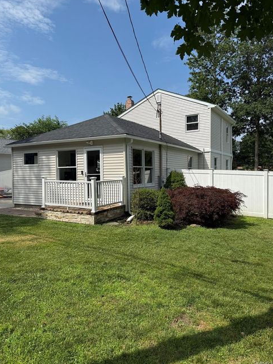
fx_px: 263
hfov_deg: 54.9
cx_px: 140
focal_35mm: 25
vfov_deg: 69.4
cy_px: 177
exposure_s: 1/6173
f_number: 1.78
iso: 80
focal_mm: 6.76
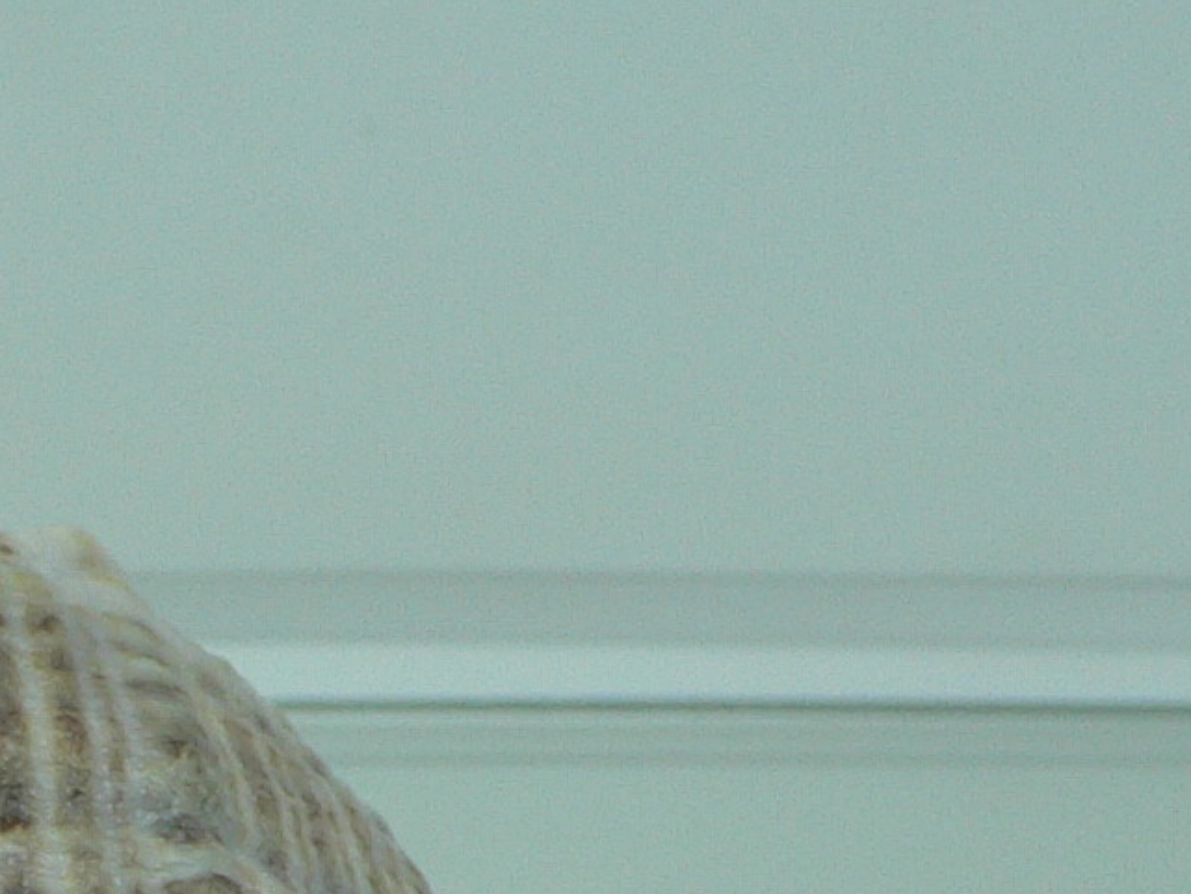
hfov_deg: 17.3
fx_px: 3785
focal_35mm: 110
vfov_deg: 12.7
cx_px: -97
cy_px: 1357
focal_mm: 4.6
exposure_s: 1/60
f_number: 2.8
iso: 80
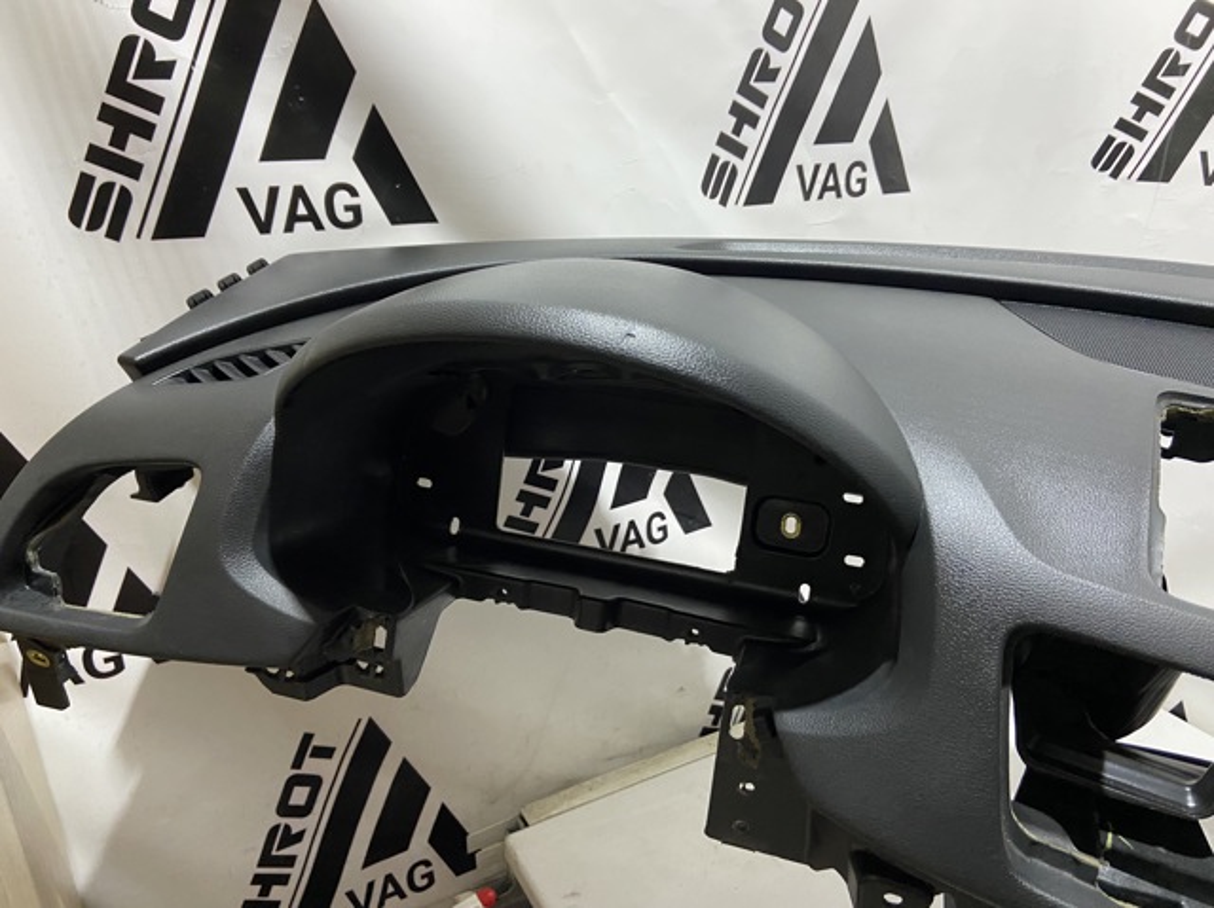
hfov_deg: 67.3
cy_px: 454
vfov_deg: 53.0
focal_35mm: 26
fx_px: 911
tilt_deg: -21.7
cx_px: 607
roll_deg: +0.9
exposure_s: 1/50
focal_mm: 4.25
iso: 320
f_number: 1.8
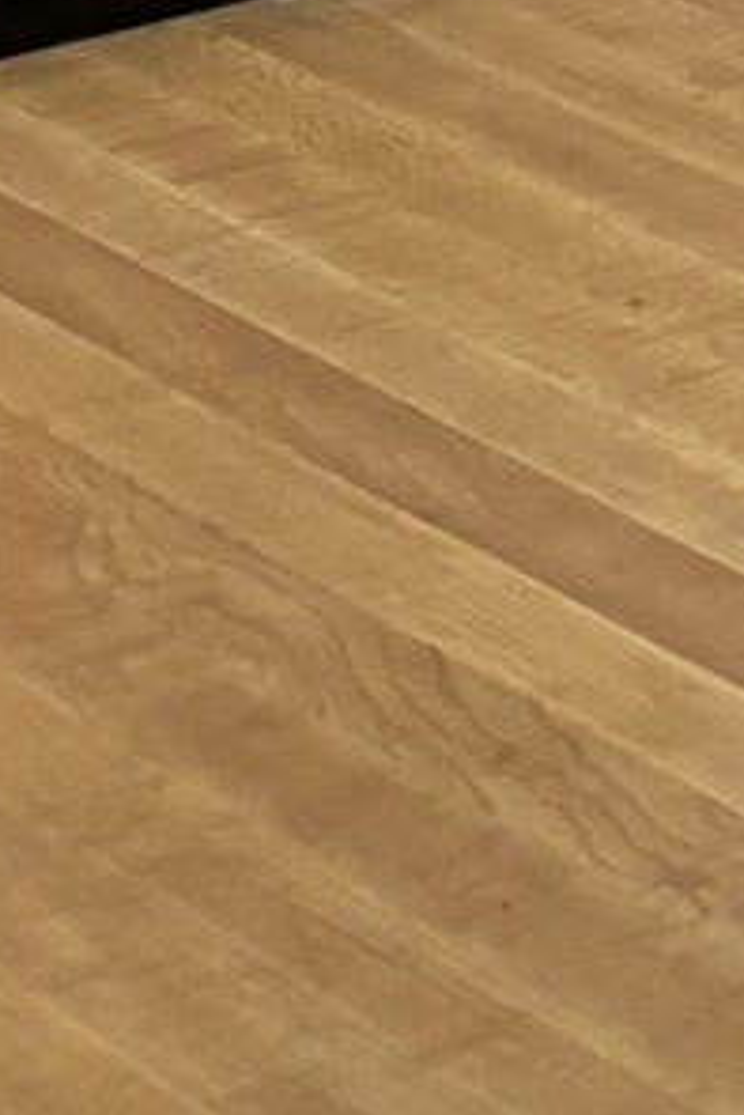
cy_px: -907
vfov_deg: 9.3
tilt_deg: -10.1
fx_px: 6533
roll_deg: -0.3
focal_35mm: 211
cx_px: 2436
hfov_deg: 5.9
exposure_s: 1/60
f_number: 1.6
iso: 400
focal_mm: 5.96
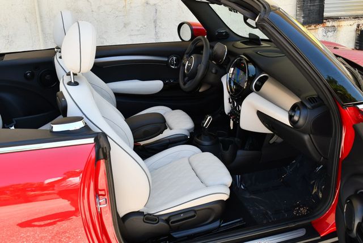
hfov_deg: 53.1
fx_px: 363
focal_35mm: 36
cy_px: 122
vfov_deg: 36.9
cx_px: 182
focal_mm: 18
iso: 400
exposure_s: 1/250
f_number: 5.6
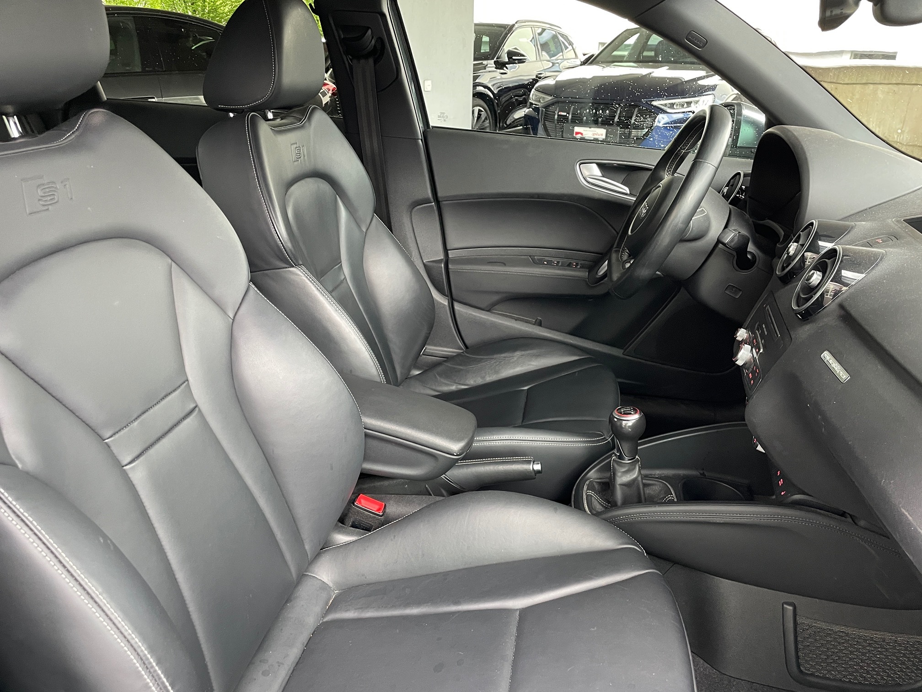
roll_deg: -0.1
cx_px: 461
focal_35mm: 26
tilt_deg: -23.2
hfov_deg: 67.3
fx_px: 693
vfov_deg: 53.1
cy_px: 346
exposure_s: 1/60
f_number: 1.6
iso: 250
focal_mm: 4.2
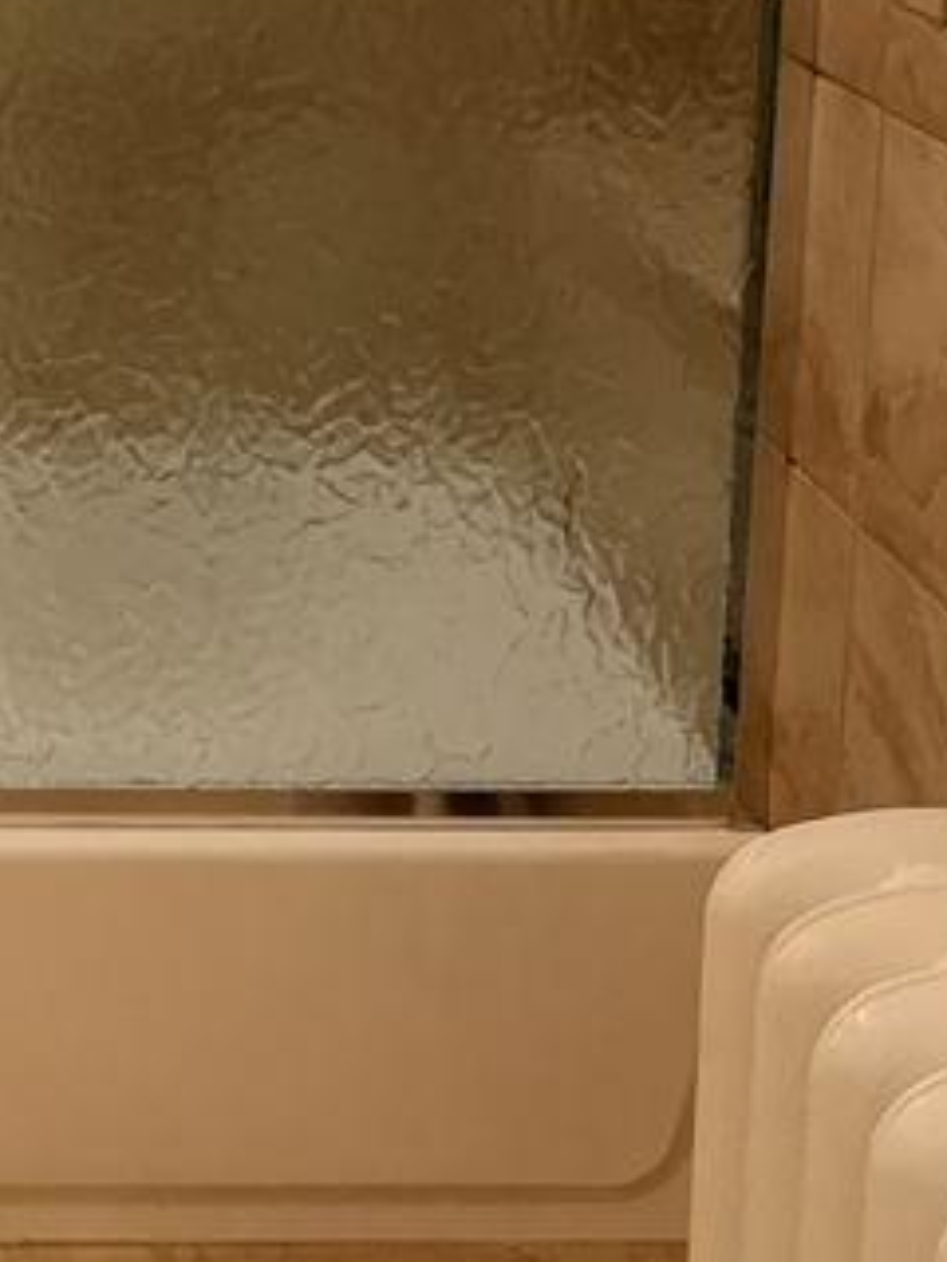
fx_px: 2189
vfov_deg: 28.2
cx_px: -213
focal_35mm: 60
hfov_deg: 22.4
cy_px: -241
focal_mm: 6.76
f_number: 1.78
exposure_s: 1/120
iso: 125
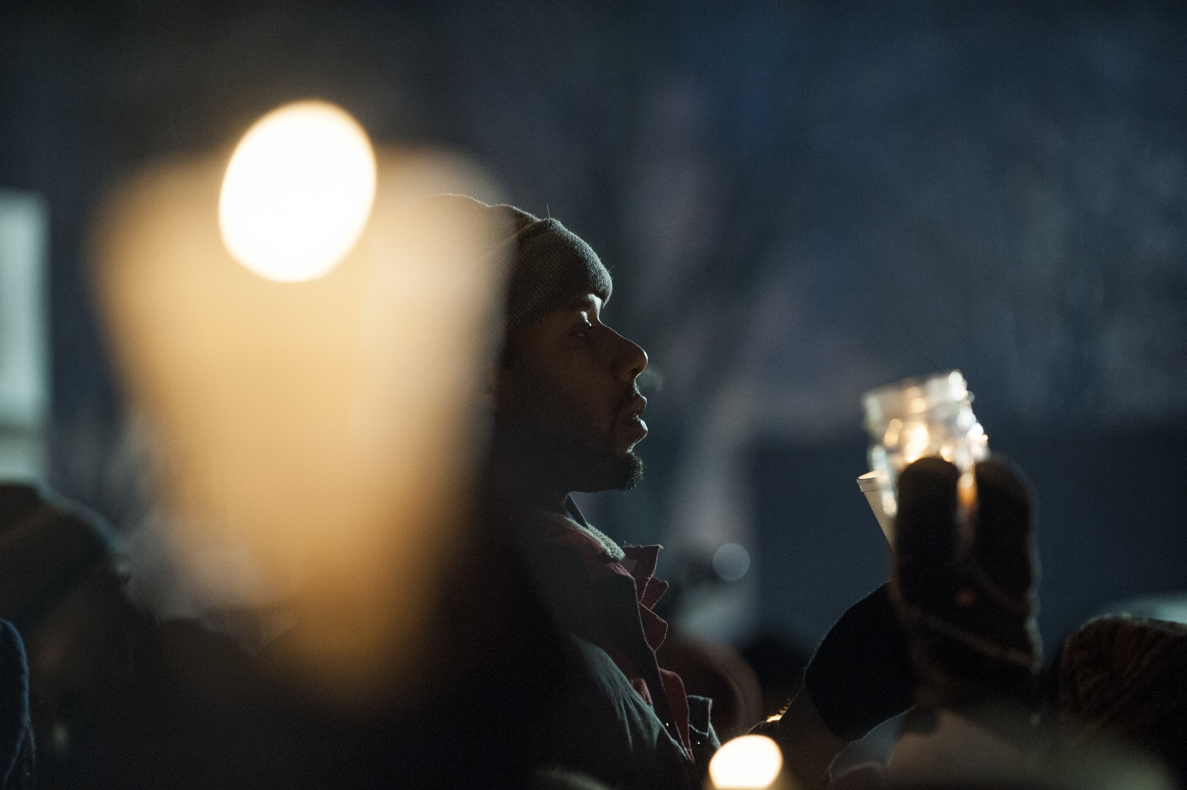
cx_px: 594
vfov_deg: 9.1
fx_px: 4943
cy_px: 395
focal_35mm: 150
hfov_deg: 13.7
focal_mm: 150
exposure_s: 1/160
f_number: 2.8
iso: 2500
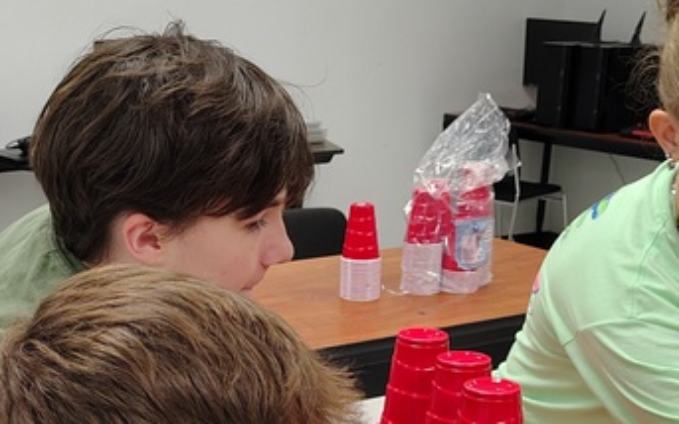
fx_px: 1406
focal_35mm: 76
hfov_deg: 27.1
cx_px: 303
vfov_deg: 16.3
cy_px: 541
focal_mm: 5.56
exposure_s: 1/120
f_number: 1.8
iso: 888
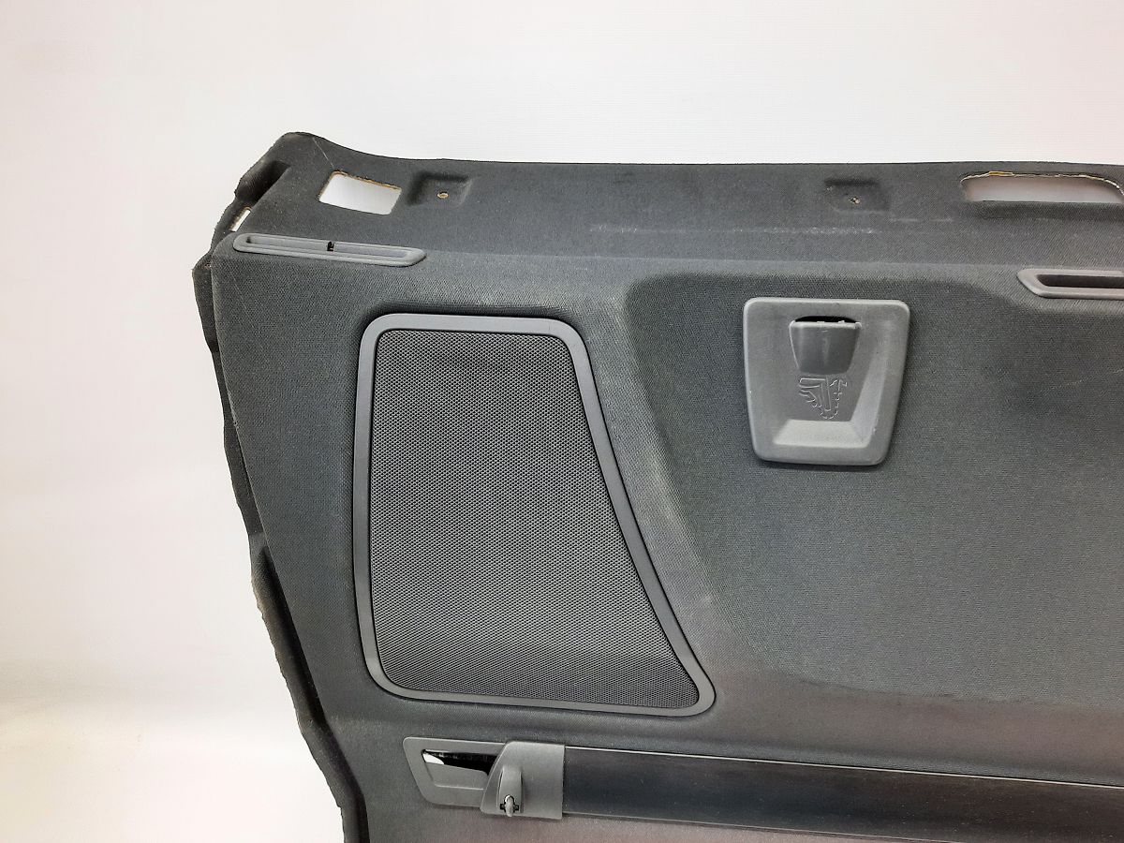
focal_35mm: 25
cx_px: 562
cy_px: 422
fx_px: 812
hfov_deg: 69.4
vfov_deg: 54.9
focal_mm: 4.6
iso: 125
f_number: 2
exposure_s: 1/50
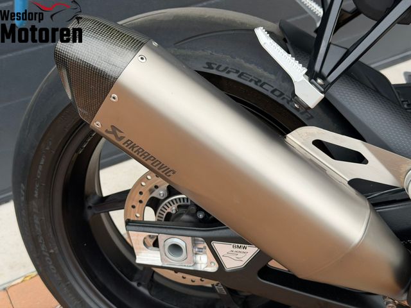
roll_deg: +5.6
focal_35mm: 48
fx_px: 570
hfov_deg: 39.7
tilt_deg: -29.9
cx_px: 206
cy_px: 154
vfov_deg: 30.3
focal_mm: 6.76
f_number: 1.78
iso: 64
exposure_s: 1/1222
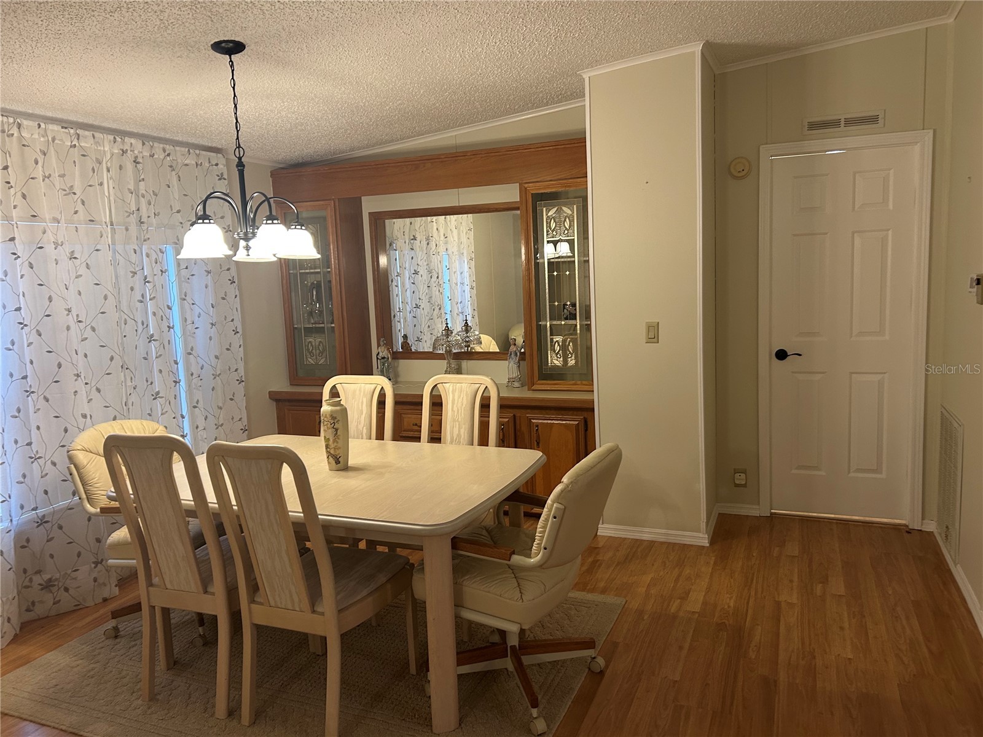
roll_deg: +2.8
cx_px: 492
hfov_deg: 67.3
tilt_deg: -6.8
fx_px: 738
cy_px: 368
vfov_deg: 53.1
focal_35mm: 26
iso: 160
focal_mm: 5.7
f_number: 1.5
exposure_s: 1/60
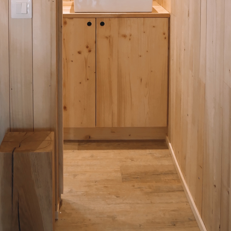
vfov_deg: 26.0
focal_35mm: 59
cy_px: -47
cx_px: 88
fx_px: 445
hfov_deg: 29.0
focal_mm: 12
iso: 400
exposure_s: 1/60
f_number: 3.5
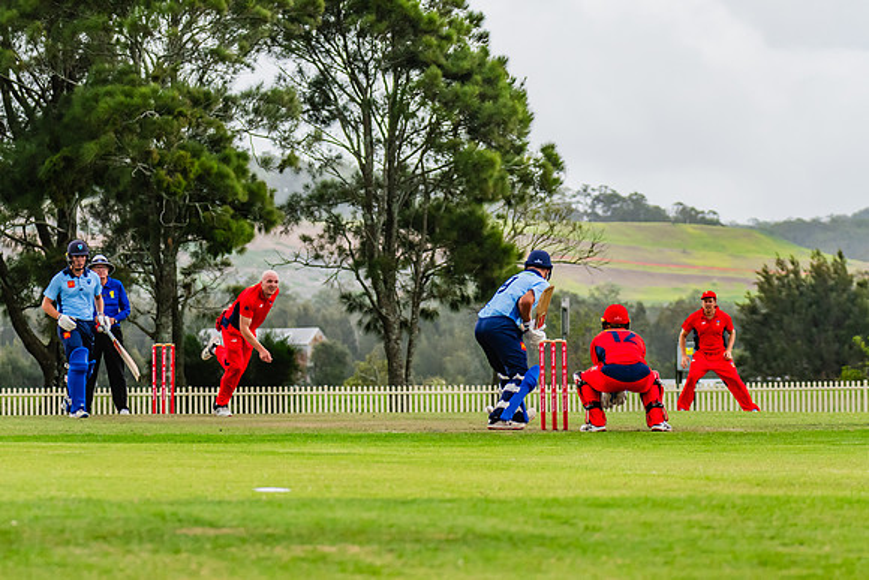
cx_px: 267
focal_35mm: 346
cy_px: 315
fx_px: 8358
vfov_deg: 4.0
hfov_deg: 5.9
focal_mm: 250
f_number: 8
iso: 800
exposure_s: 1/1250
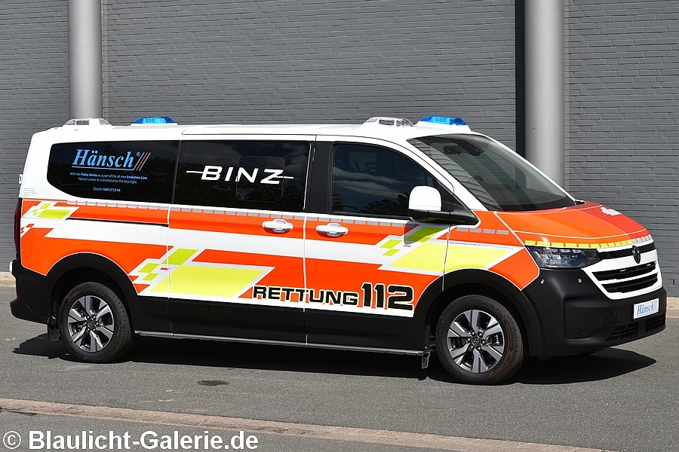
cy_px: 226
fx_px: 1603
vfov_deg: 16.1
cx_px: 340
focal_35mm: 85
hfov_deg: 23.9
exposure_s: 1/400
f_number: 10
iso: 200
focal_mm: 85
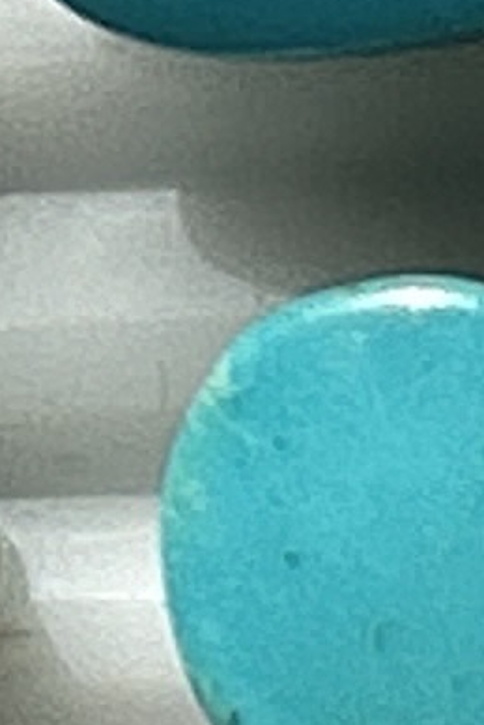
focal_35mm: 562
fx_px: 11323
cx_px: -1872
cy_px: -387
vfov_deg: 3.7
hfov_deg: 2.4
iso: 50
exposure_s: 1/4115
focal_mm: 5.7
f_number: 1.5
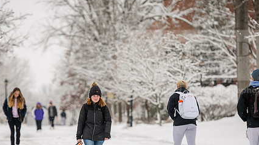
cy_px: 103
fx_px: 1710
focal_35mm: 249
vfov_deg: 4.9
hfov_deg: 8.7
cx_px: 99
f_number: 3.2
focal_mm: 175
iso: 125
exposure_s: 1/640
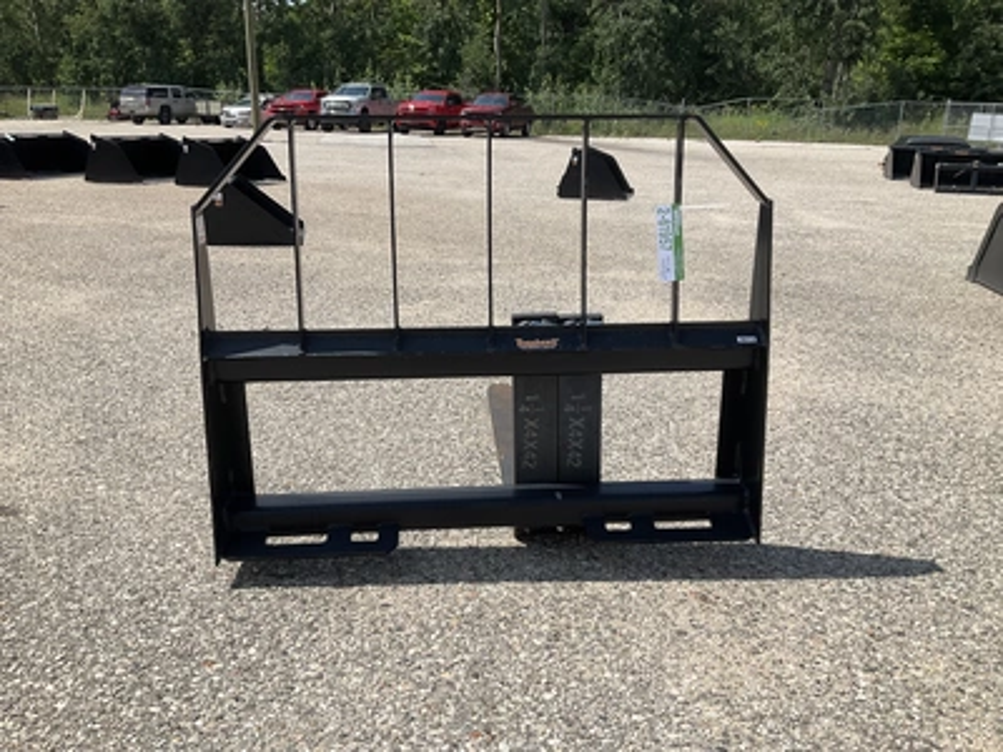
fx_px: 840
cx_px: 502
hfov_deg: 61.7
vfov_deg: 48.2
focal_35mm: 29
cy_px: 376
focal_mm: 3
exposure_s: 1/2427
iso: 25
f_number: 1.8
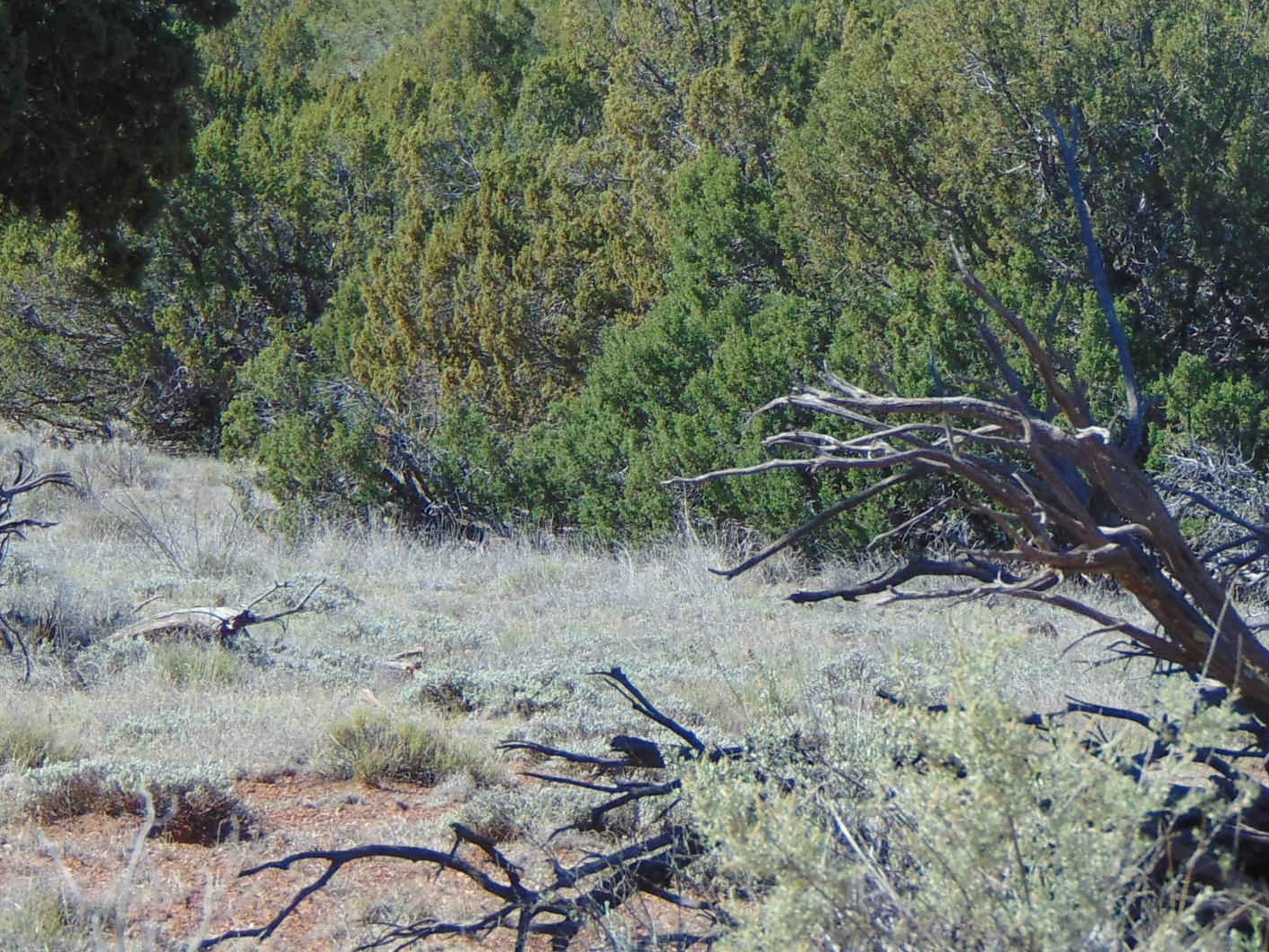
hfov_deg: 5.7
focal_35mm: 347
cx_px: 634
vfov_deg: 4.3
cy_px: 262
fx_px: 12719
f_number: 4
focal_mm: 29.5
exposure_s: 1/400
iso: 80
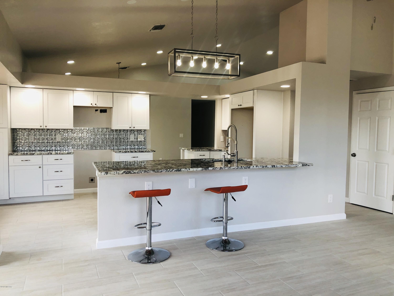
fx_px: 319
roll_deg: -1.4
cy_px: 148
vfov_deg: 49.7
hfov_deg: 63.4
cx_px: 197
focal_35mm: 28
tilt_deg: -3.4
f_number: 1.8
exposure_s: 1/120
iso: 40
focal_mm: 4
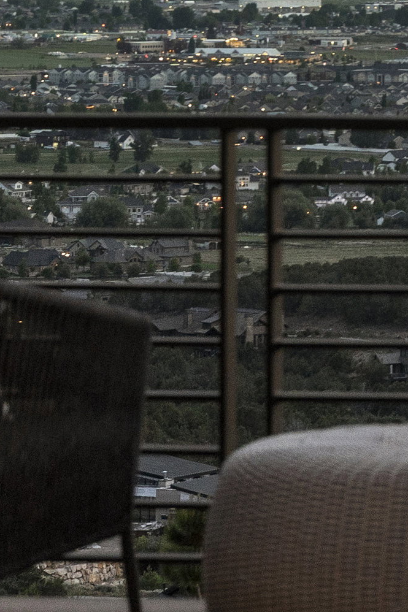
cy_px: -103
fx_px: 4788
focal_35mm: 282
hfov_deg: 4.7
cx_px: 1199
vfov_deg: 7.3
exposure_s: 1/6
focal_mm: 51.1
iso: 500
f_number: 5.6
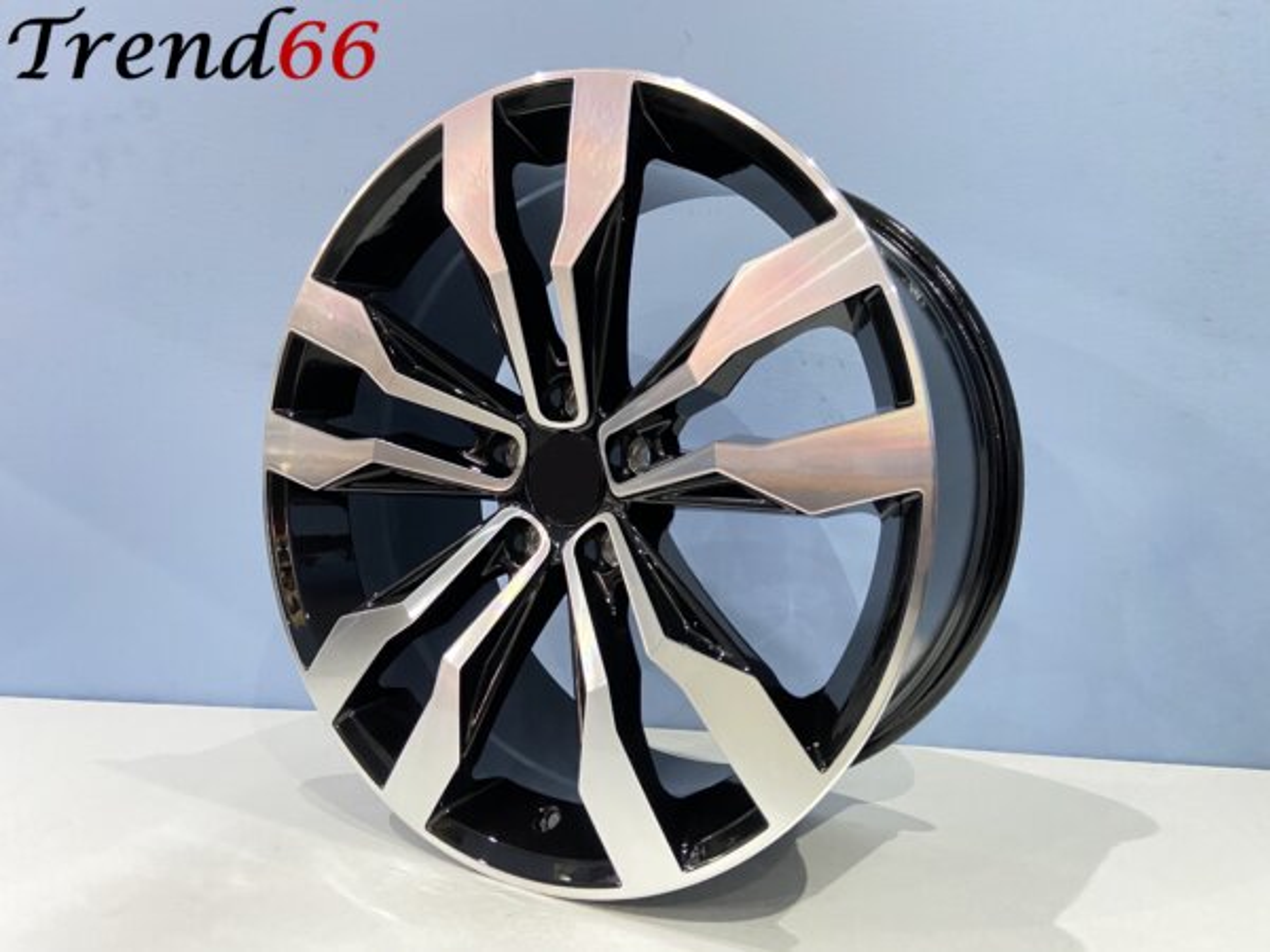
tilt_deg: -0.5
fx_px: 954
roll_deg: -1.1
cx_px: 635
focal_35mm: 26
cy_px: 476
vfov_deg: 53.1
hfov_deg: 67.3
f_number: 1.8
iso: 640
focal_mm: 4.25
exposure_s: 1/25
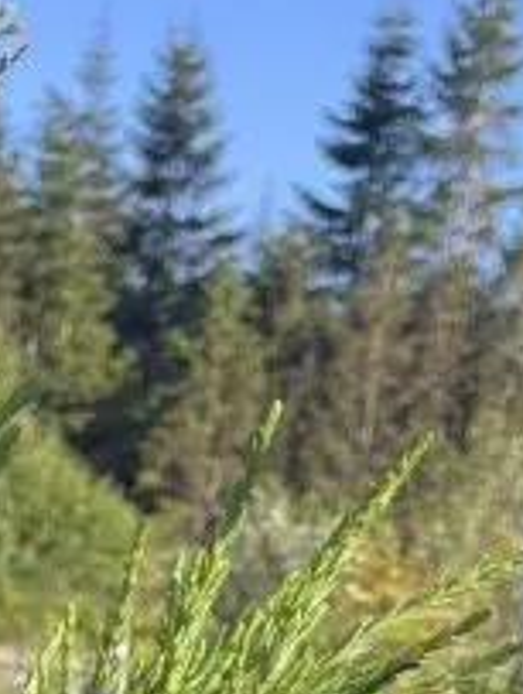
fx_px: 2771
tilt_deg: -19.4
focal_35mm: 138
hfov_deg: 10.5
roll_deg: -6.2
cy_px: 1672
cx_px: -161
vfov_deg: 11.7
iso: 50
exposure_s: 1/608
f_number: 1.6
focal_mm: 5.1
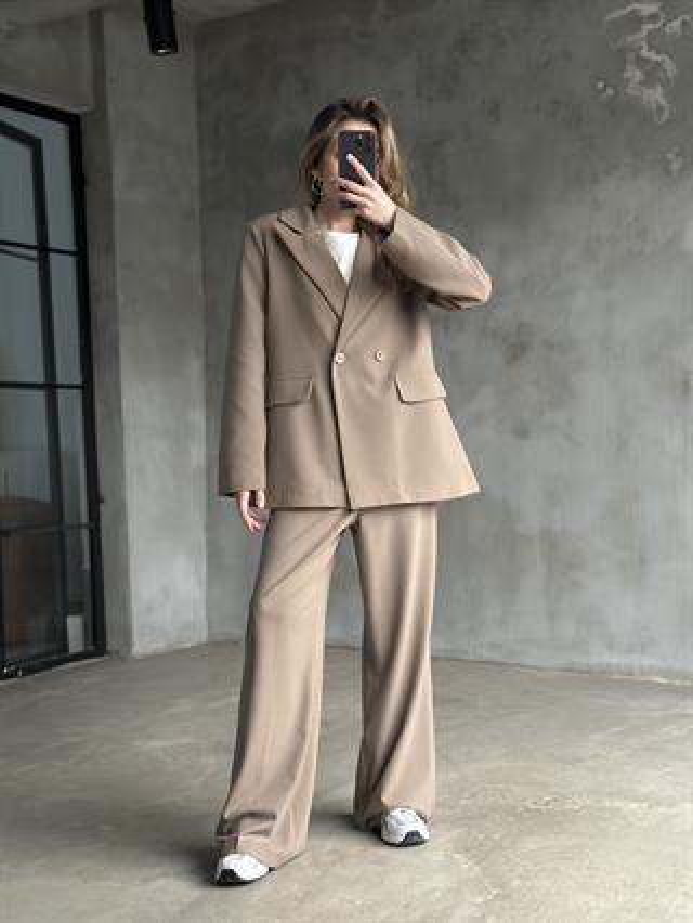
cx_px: 346
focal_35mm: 48
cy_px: 462
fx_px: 1280
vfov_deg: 39.6
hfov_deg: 30.3
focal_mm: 6.86
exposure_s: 1/60
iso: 200
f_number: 1.78
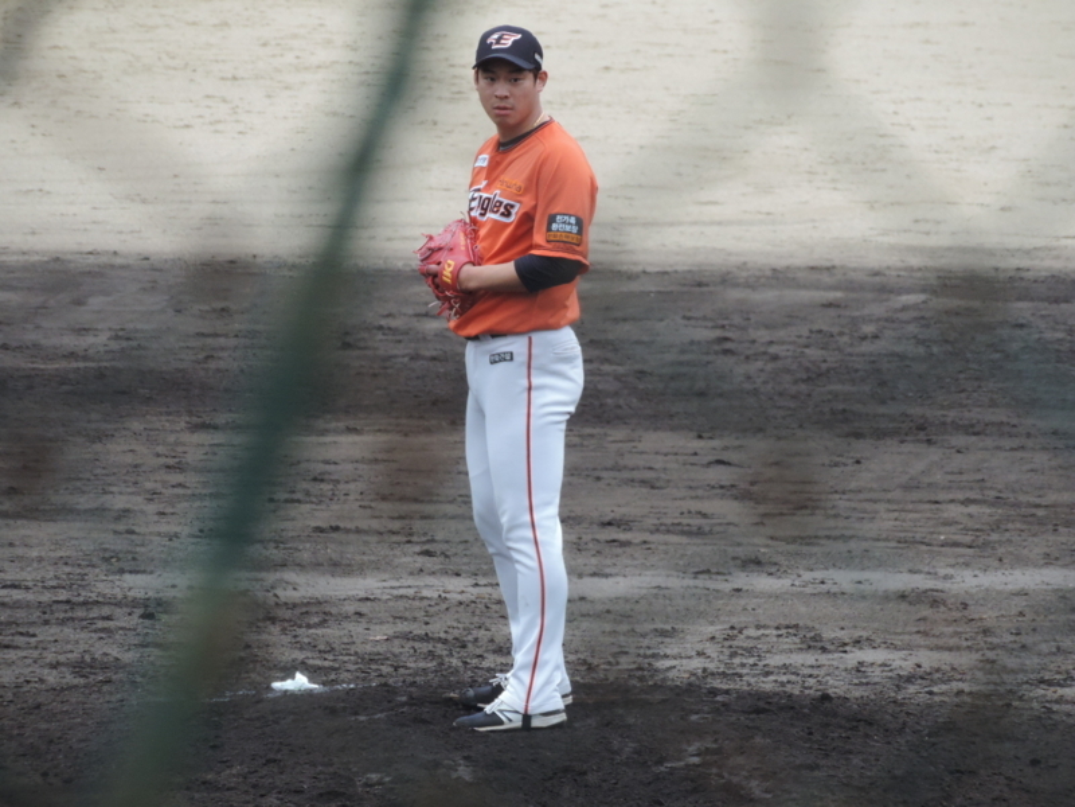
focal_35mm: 470
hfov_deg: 4.2
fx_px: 14596
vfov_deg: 3.2
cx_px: 538
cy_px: 404
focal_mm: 83.8
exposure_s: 1/100
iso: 400
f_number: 4.9
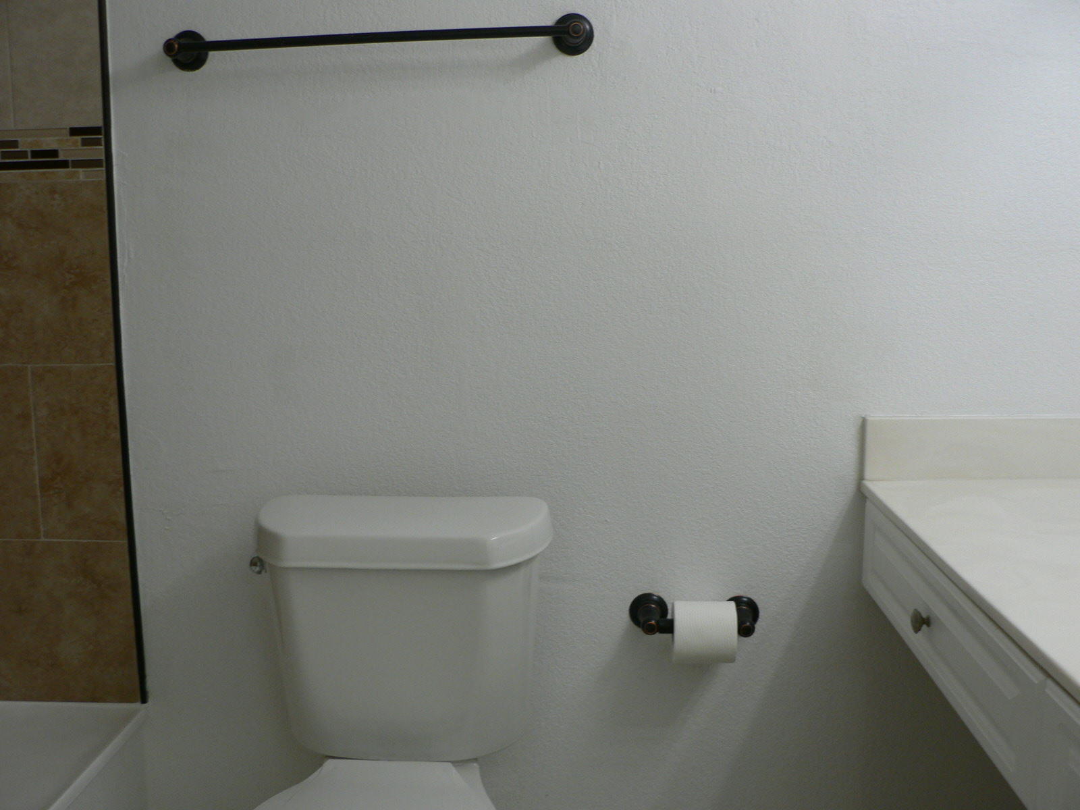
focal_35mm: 36
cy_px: 405
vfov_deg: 39.7
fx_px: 1123
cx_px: 540
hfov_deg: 51.4
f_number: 2.8
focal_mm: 6
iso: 80
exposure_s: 1/30
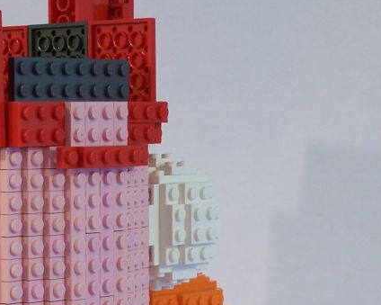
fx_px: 1781
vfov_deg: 9.7
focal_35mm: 158
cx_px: 40
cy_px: 355
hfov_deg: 12.1
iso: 80
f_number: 3.2
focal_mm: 11.1
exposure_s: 1/4
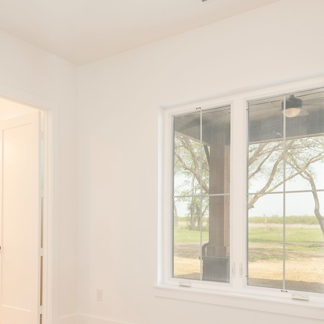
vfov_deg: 46.3
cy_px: 222
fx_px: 371
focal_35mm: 35
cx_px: 161
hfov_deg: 47.2
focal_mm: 16
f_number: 7.1
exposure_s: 1/8
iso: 100
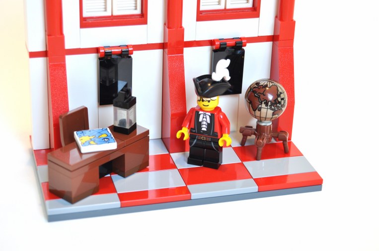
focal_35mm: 87
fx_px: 909
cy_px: 121
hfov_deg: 23.5
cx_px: 183
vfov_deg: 15.7
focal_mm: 55
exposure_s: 1/25
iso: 250
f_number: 5.6
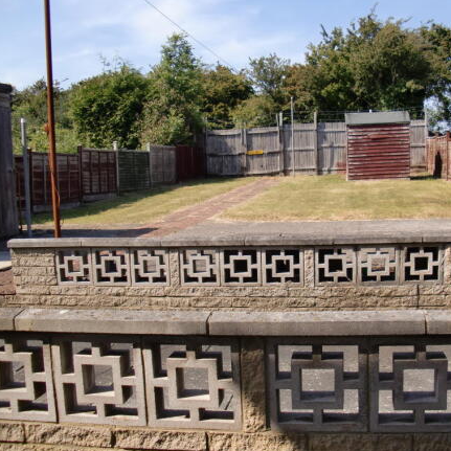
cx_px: 283
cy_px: 226
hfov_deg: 38.9
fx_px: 634
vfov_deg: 39.2
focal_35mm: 43
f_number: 2.8
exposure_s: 1/800
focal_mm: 6.3
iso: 64
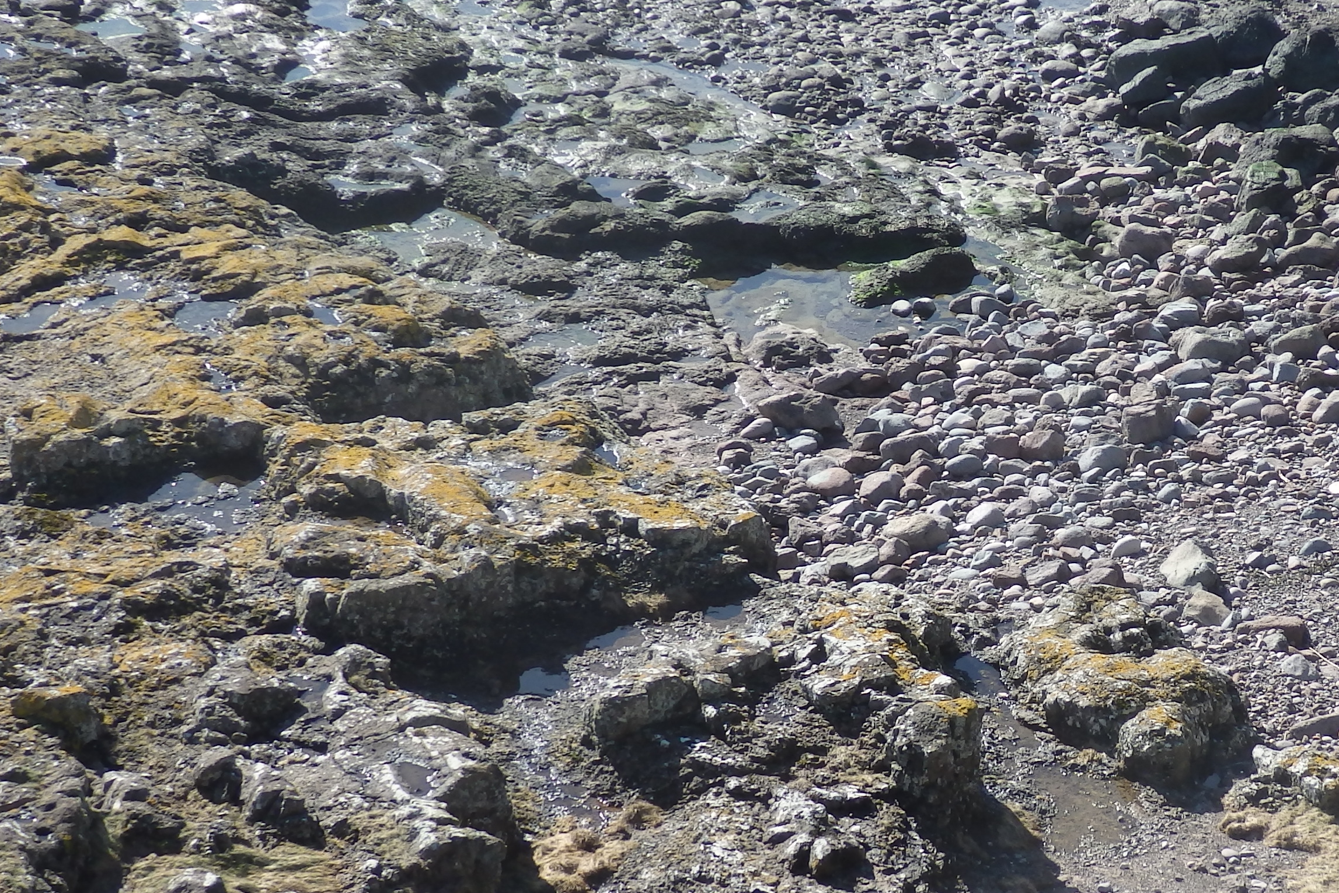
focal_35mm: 94
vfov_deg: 14.6
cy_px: 459
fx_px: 3496
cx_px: 1112
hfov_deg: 21.4
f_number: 3.8
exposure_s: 1/400
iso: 100
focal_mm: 8
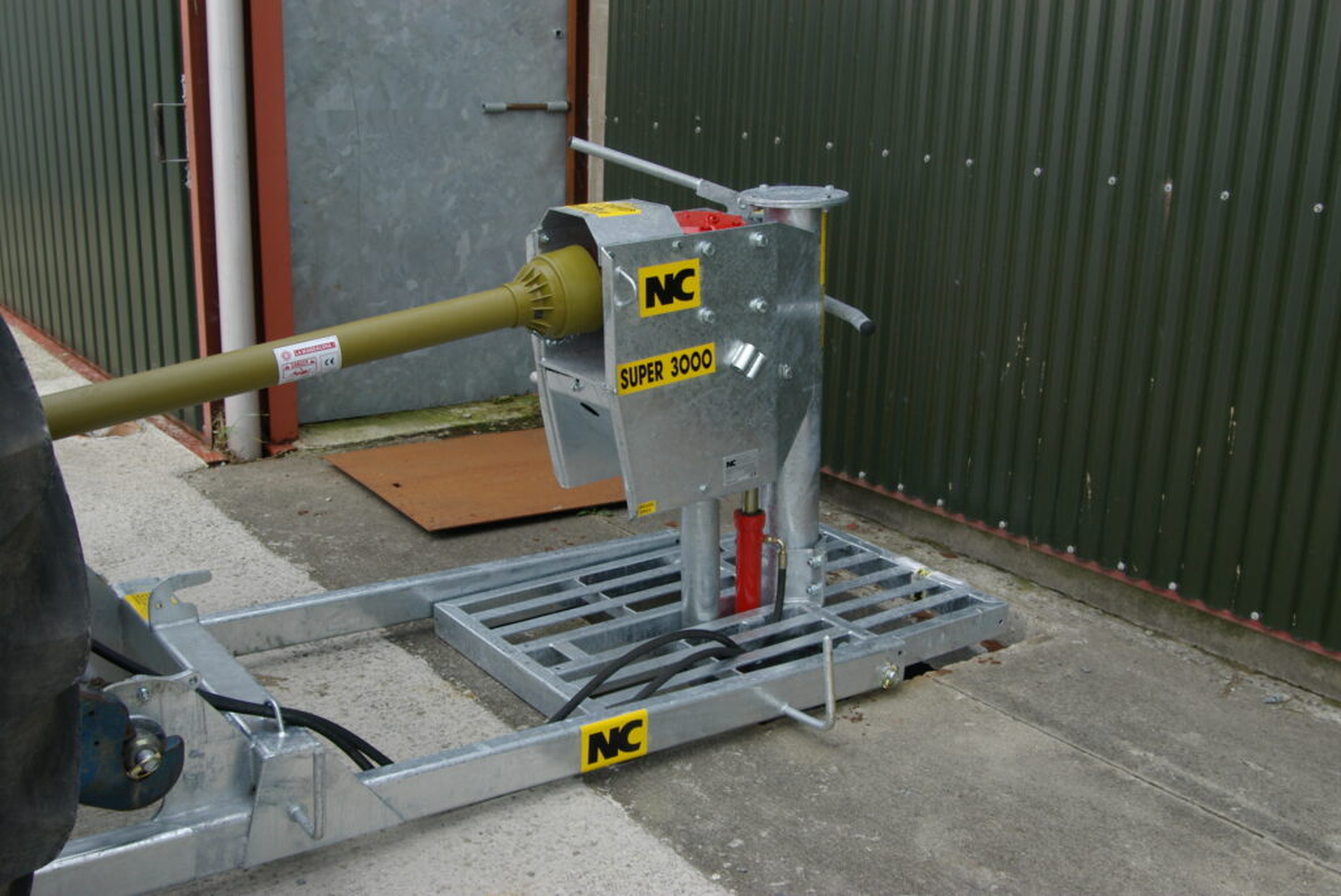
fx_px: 1454
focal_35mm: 39
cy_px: 448
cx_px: 670
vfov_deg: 34.3
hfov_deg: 49.5
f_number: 6.7
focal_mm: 26
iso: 200
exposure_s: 1/125
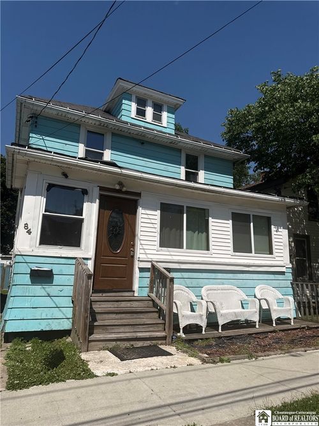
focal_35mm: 24
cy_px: 213
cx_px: 160
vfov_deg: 71.6
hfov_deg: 56.8
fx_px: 295
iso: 80
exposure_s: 1/9091
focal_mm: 6.76
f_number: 1.78
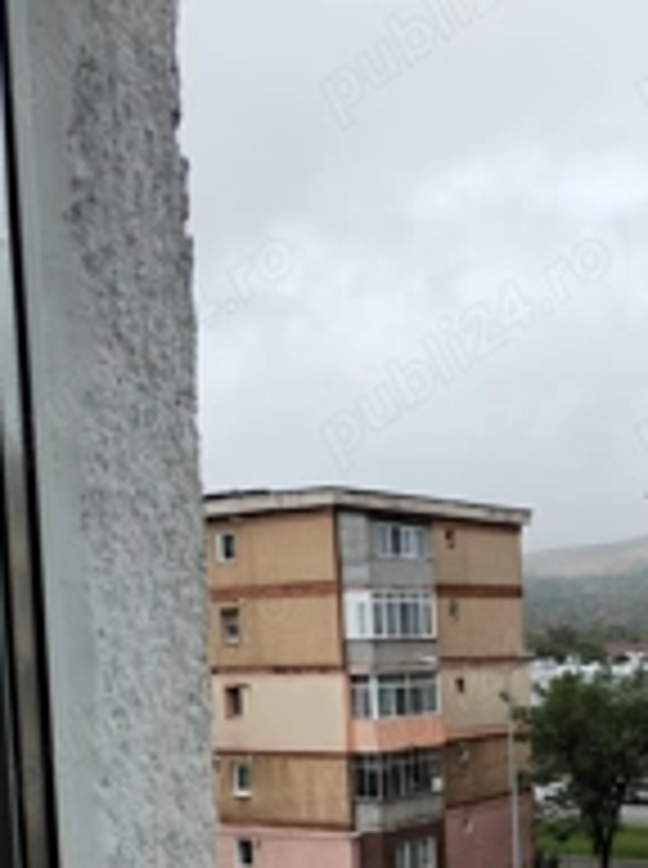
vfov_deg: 33.9
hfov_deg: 25.8
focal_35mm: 54
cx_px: 621
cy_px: 765
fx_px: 1352
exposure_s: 1/284
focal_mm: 4.75
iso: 100
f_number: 1.8
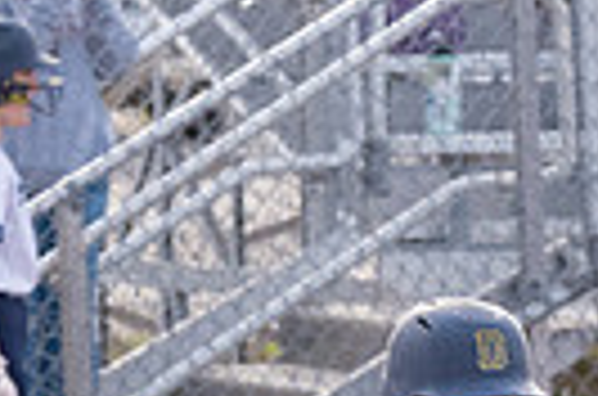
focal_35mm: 1012
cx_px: 400
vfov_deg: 1.4
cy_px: 752
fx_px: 16770
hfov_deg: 2.0
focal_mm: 155
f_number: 5.6
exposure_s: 1/1600
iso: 1600
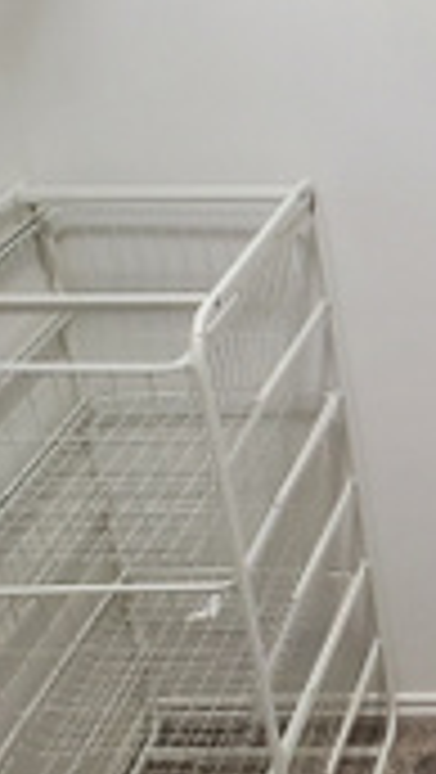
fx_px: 1620
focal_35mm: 79
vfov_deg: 26.8
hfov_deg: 13.6
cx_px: 796
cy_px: 459
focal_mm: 4.3
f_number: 2.4
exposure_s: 1/120
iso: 320
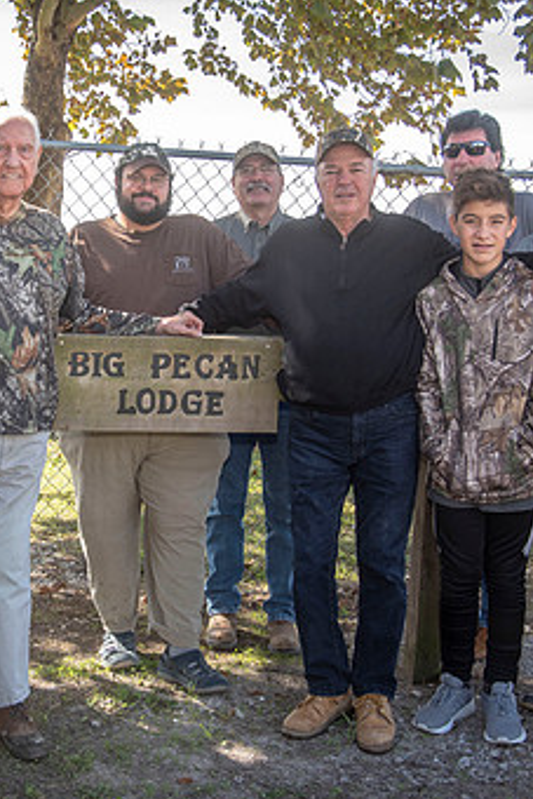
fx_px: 1287
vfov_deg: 34.5
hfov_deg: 23.1
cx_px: 127
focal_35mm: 58
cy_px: 387
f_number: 7.1
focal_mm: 34
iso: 400
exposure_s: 1/320
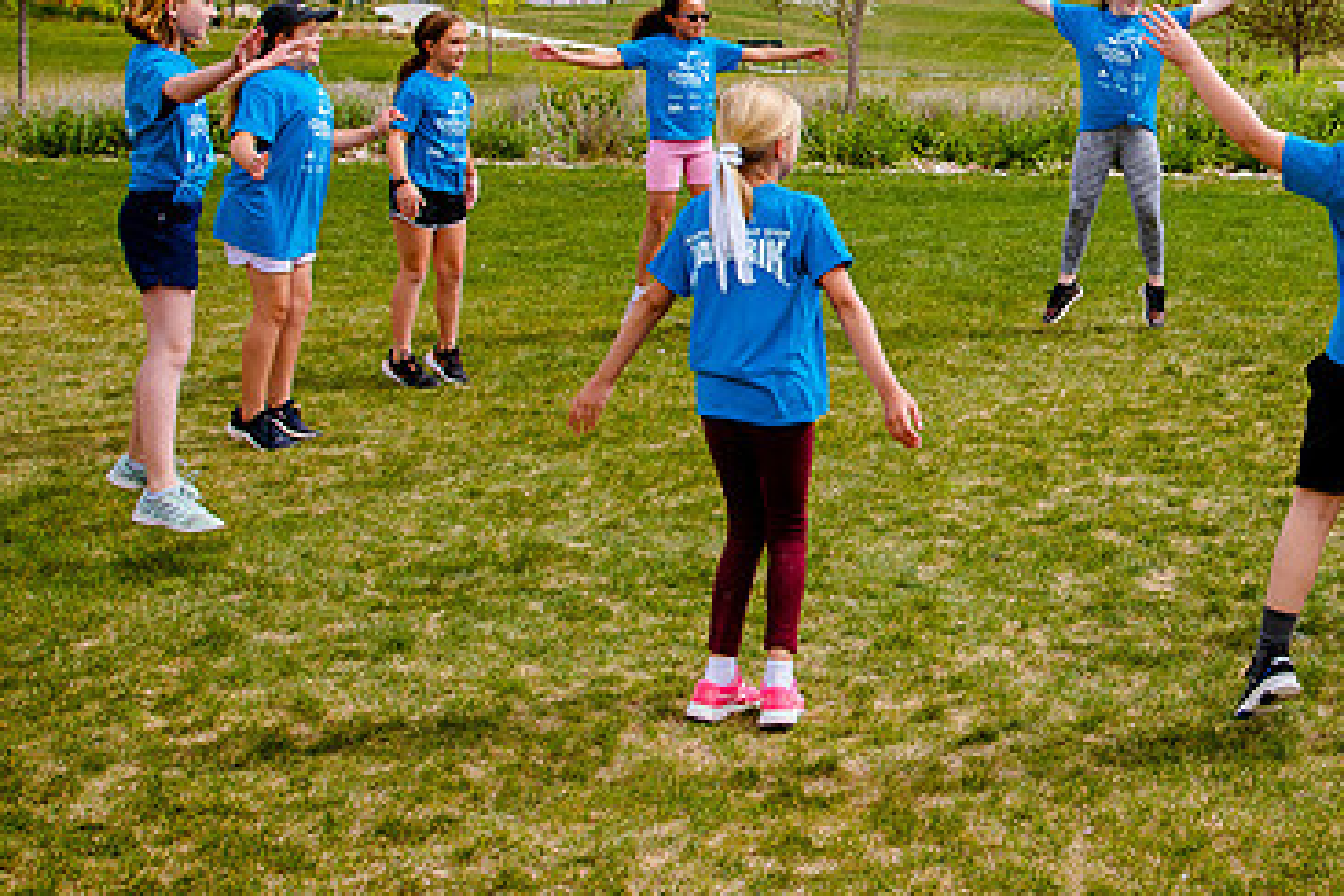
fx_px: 2240
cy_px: 167
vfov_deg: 22.3
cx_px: 1143
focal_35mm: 60
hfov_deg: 32.2
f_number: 9
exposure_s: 1/400
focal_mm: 32
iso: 200
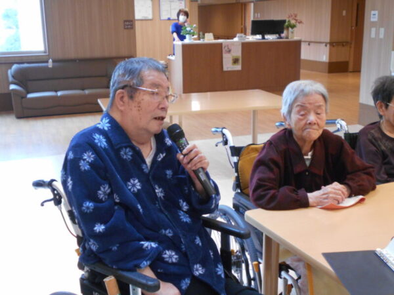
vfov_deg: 32.9
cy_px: 148
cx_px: 197
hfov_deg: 42.9
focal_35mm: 44
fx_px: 501
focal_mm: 7.7
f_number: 4.2
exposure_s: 1/30
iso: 400
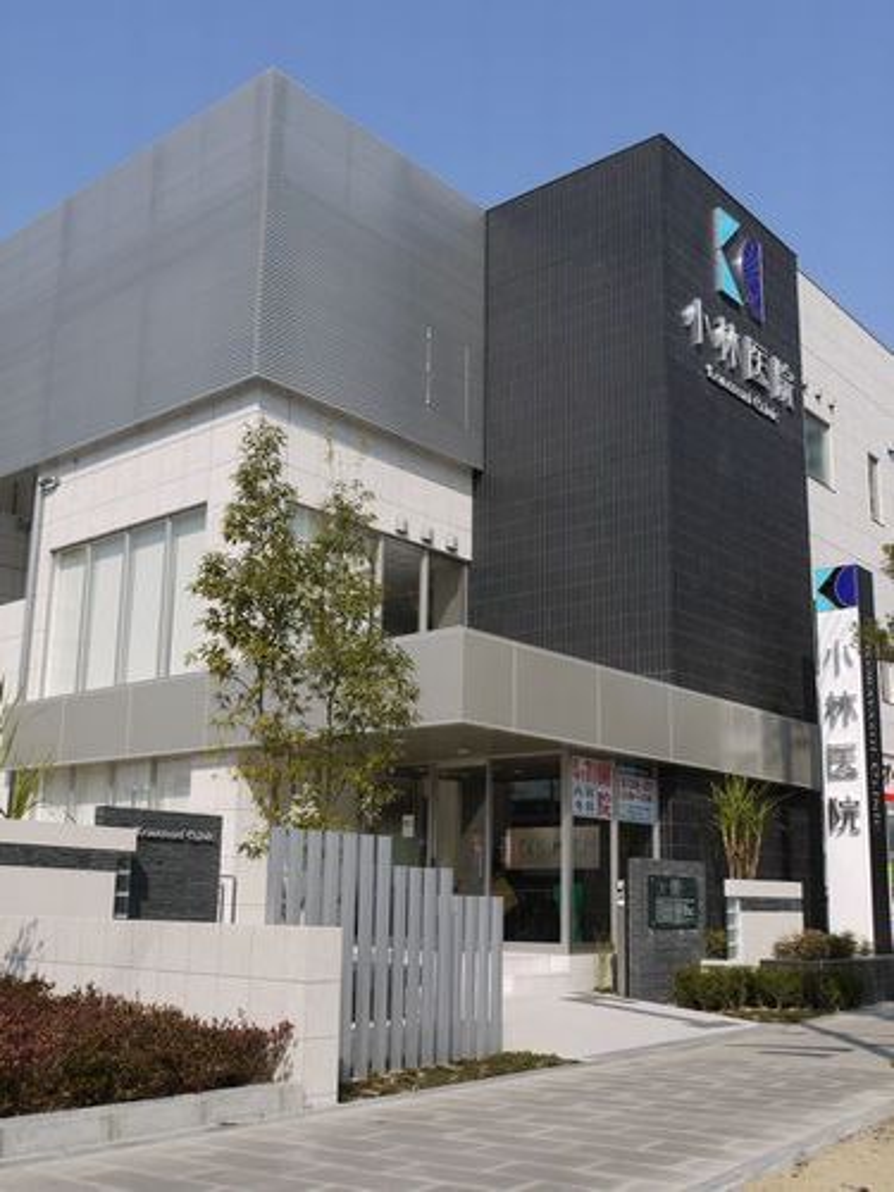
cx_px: 447
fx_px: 1240
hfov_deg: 39.7
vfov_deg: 51.4
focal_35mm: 36
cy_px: 596
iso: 100
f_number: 8
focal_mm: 18
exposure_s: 1/400
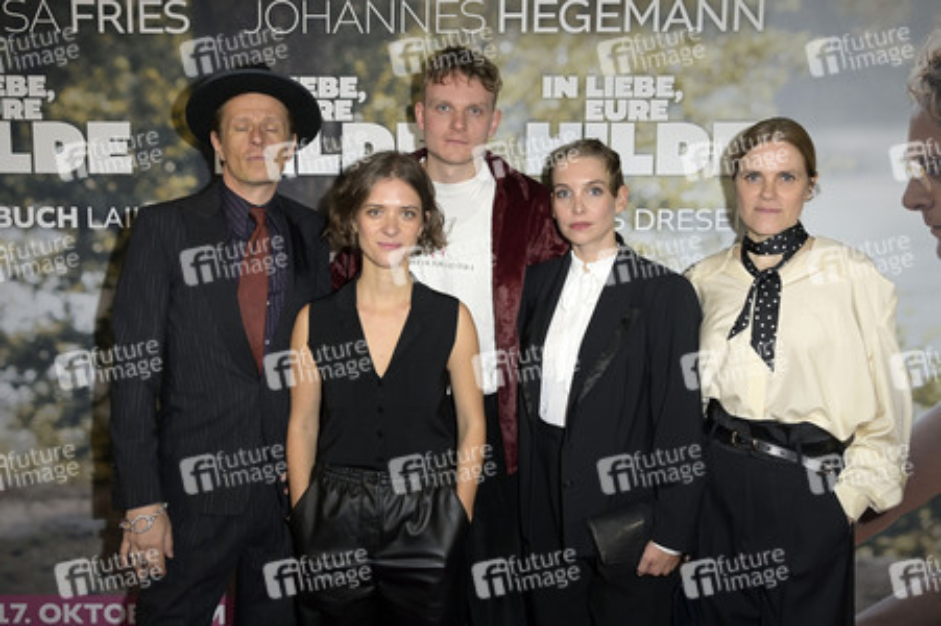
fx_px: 888
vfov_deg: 38.8
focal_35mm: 34
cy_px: 313
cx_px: 470
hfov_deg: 55.8
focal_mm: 34
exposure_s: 1/250
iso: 640
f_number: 5.6
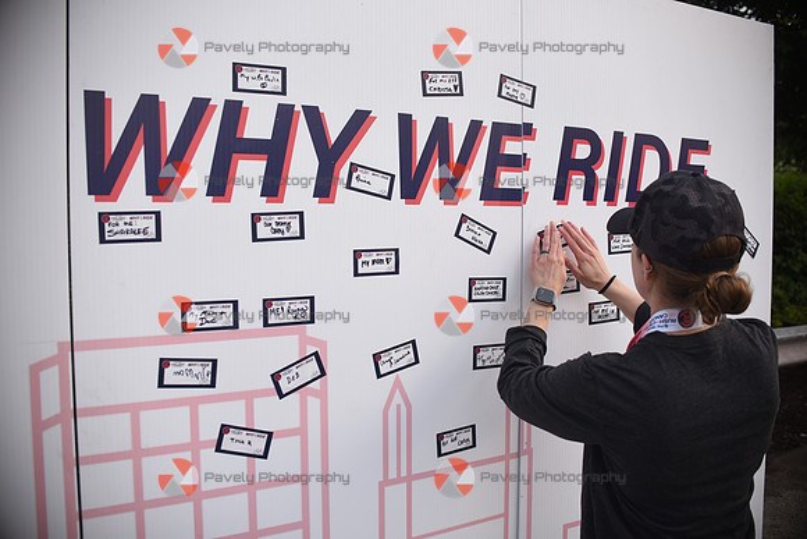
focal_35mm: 35
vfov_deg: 37.9
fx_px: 785
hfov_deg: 54.4
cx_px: 404
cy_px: 270
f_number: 5
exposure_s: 1/400
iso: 640
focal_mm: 35
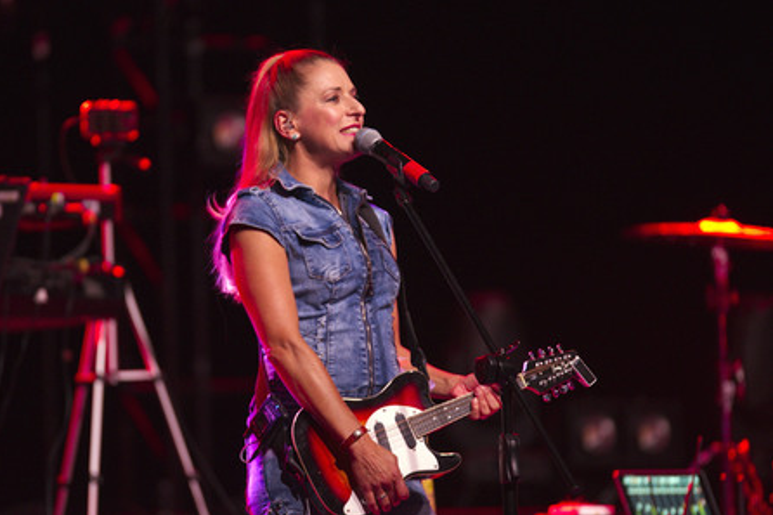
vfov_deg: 4.5
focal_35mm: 303
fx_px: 6503
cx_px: 384
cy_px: 258
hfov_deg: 6.8
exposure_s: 1/125
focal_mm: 300
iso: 1600
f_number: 2.8
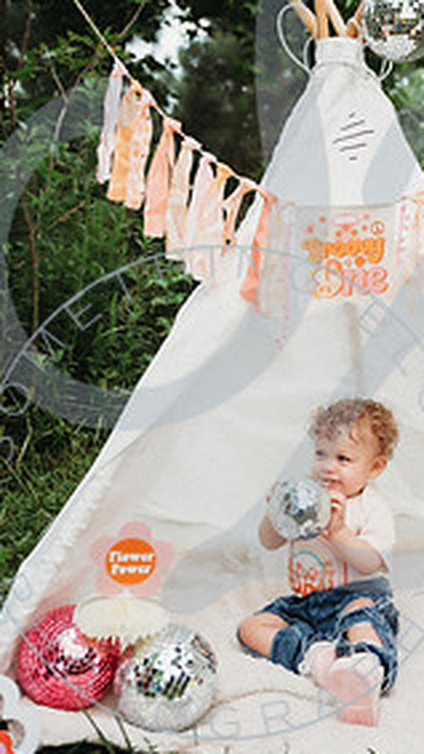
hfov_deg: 29.0
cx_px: 344
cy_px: 290
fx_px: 800
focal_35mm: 40
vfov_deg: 50.1
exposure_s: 1/160
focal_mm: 24
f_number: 2.8
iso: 100
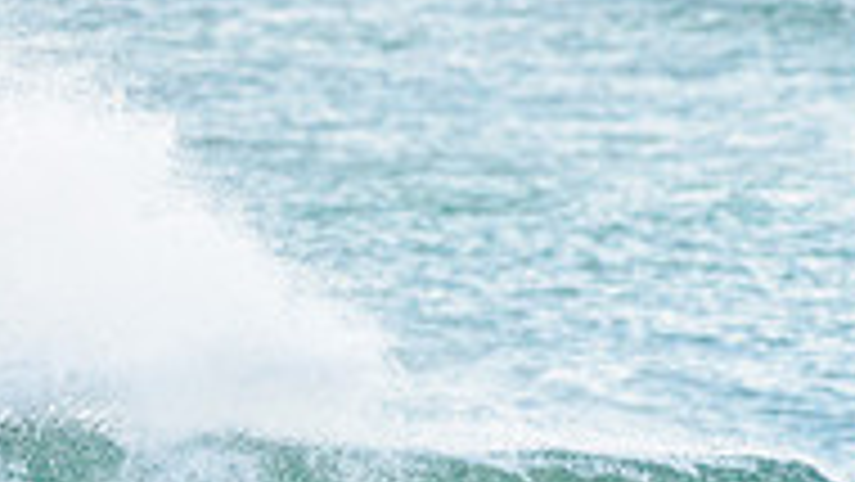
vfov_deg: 0.8
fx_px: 36352
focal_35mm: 1603
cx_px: -76
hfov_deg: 1.3
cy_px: 651
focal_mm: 500
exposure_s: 1/1600
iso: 560
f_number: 5.6
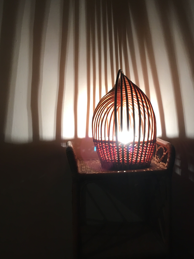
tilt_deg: -7.1
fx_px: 299
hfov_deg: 35.9
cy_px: 138
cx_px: 107
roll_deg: -0.7
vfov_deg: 46.8
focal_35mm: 40
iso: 100
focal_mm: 4.15
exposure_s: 1/33
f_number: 2.2
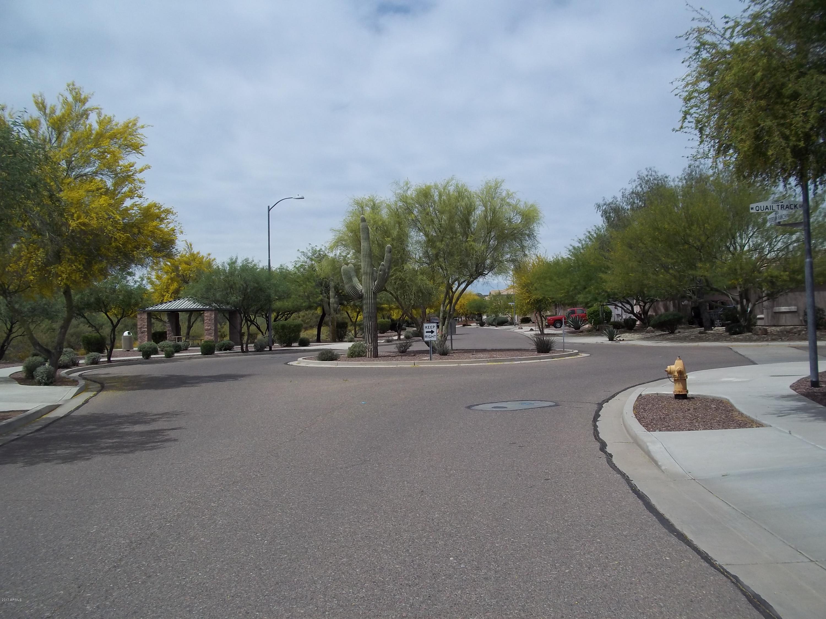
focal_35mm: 36
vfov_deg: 39.7
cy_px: 310
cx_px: 413
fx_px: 859
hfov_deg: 51.4
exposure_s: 1/500
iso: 80
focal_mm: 6.5
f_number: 8
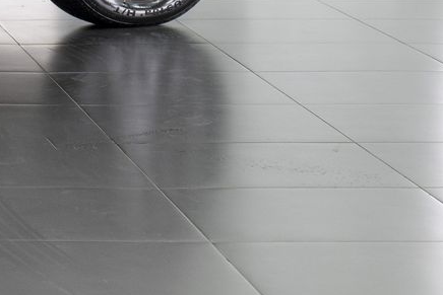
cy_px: -207
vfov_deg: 6.1
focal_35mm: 220
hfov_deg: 8.9
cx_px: -365
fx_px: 2708
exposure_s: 1/30
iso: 800
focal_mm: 50
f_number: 5.6
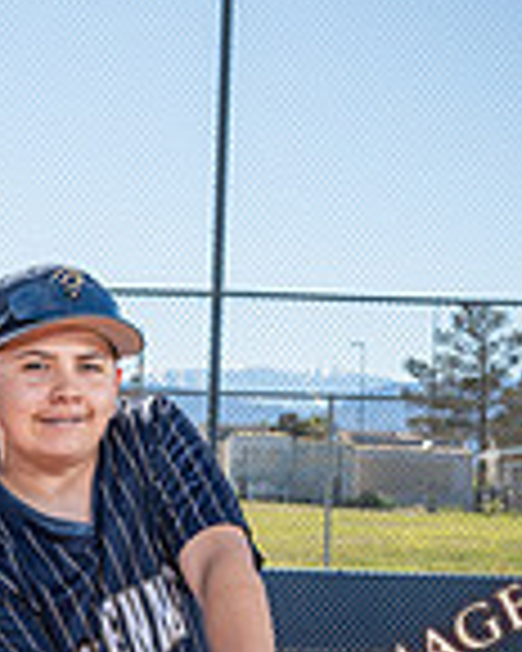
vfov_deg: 12.9
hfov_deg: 10.5
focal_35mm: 146
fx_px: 2819
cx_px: 81
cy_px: 769
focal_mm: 50
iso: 200
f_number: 8
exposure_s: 1/250
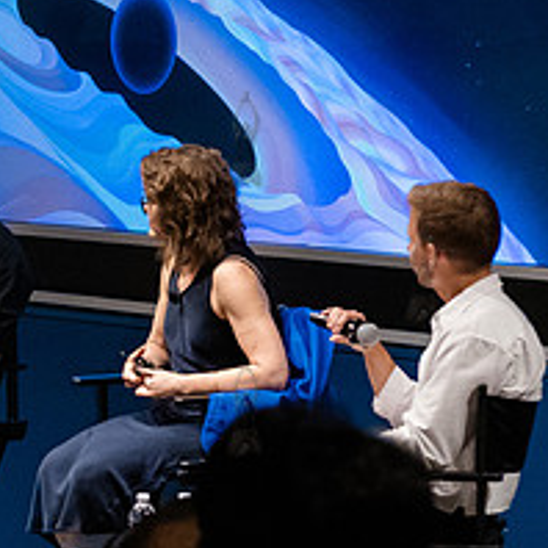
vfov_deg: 7.4
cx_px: 29
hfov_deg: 7.4
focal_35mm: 235
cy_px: 200
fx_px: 4209
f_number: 3.5
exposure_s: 1/250
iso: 6400
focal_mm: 70
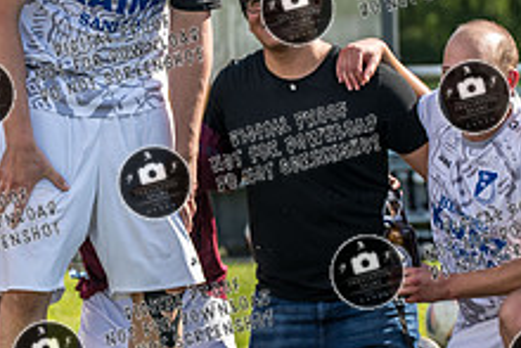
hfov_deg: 8.2
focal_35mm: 250
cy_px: 37
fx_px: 3620
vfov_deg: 5.5
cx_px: 133
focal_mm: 95
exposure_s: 1/1600
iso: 200
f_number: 3.5
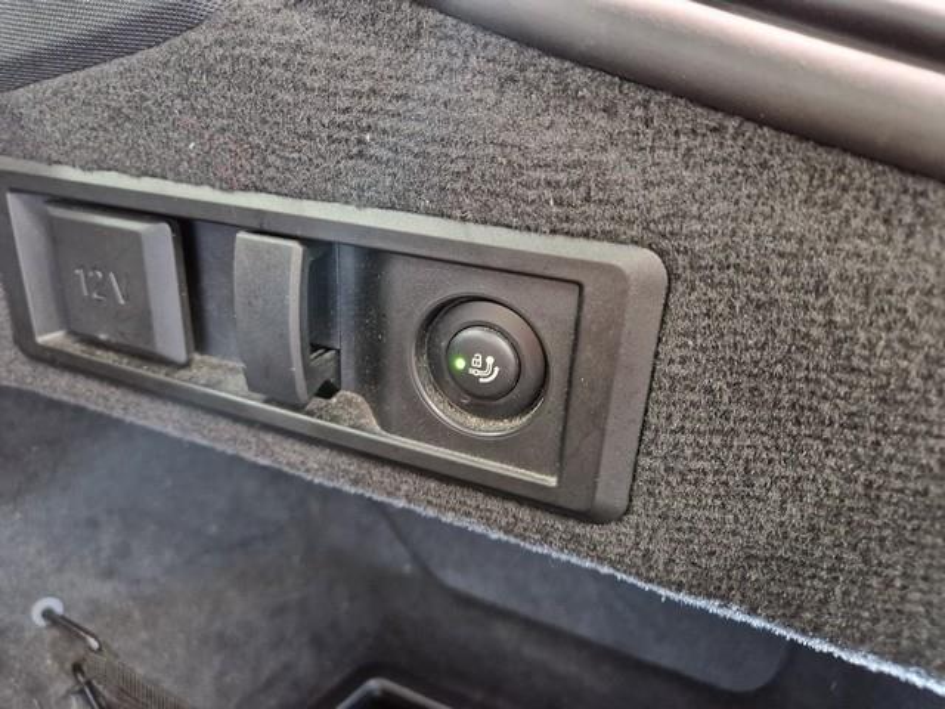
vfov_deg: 58.9
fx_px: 628
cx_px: 472
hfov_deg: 73.9
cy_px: 354
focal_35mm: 23
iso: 640
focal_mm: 5.4
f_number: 1.8
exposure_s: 1/25
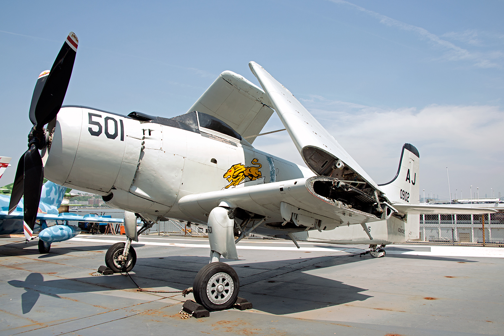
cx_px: 252
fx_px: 392
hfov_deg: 65.5
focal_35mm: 28
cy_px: 168
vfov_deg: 46.4
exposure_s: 1/400
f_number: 8
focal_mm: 28
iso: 320
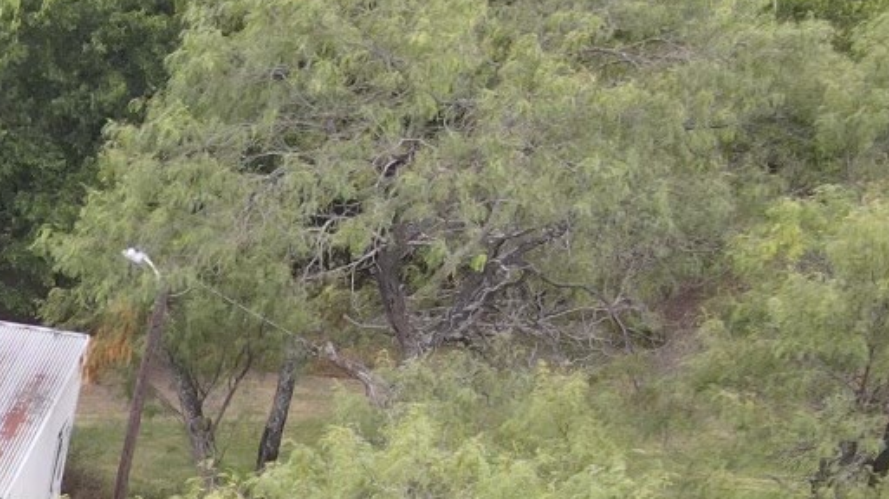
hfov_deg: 16.7
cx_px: -802
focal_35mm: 102
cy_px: 918
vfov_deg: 11.0
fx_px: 2403
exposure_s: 1/80
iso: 100
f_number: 2.8
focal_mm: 4.5
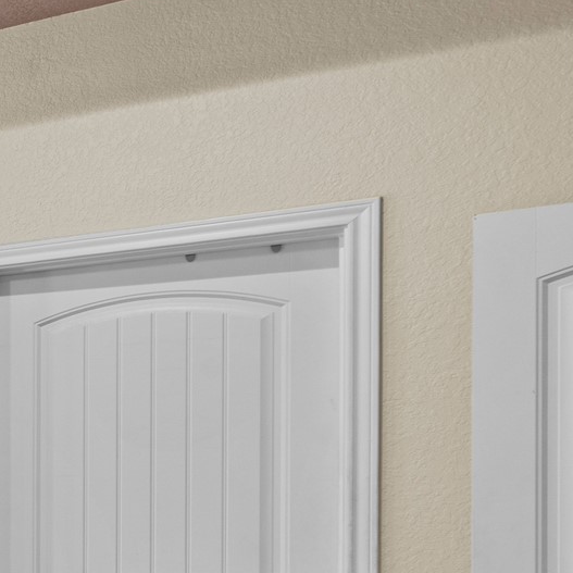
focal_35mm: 56
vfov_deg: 29.6
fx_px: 1049
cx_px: -602
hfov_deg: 18.4
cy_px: 482
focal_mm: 16
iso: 200
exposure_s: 1
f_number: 9
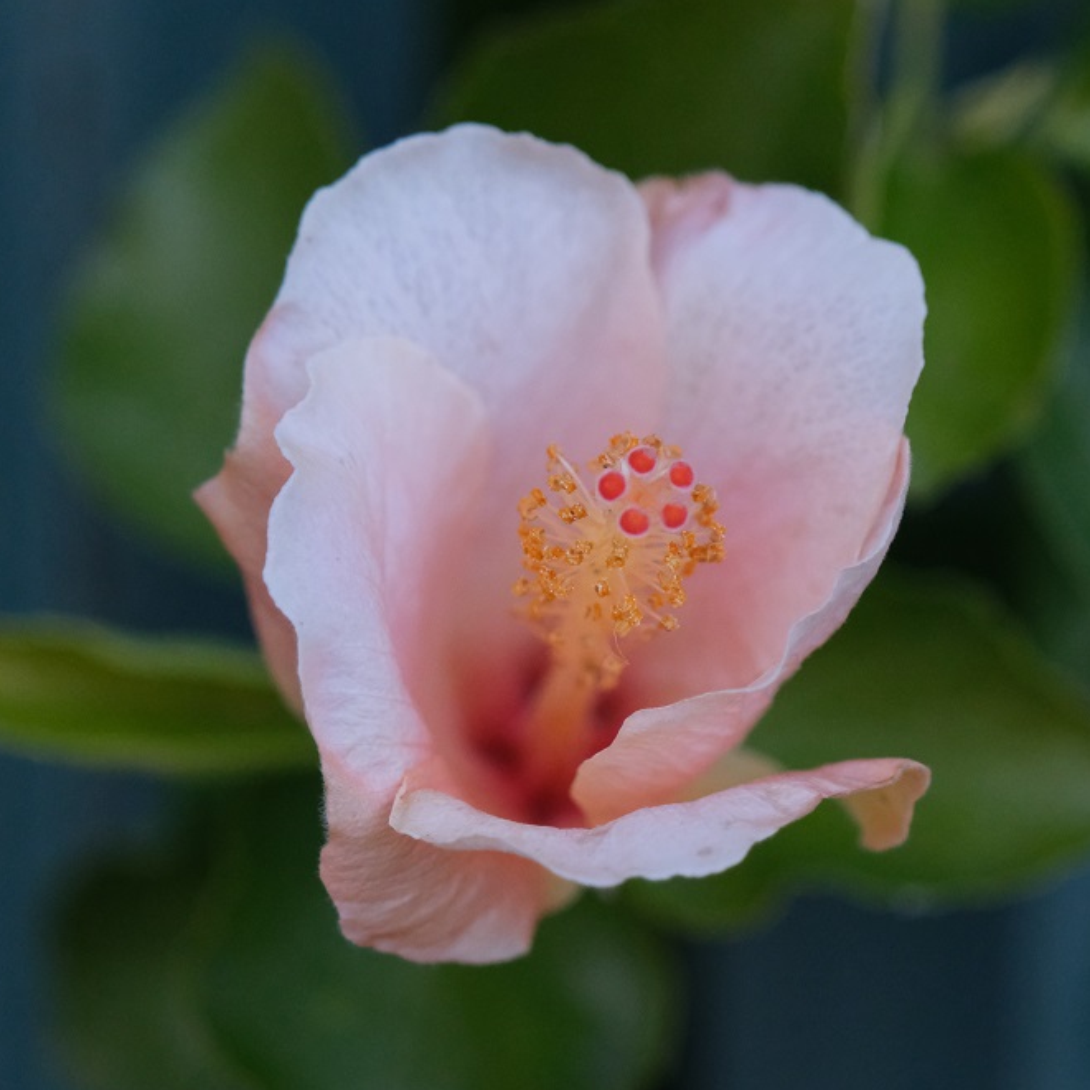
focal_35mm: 154
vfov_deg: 11.3
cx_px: 627
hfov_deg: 11.3
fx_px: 5486
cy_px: 545
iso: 5000
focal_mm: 80
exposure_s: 1/240
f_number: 4
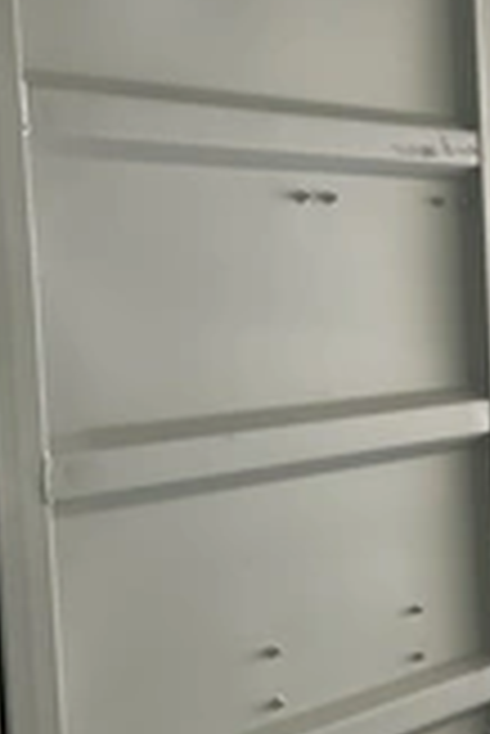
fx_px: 1508
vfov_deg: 27.3
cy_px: 387
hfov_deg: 18.2
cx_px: 414
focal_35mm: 74
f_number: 1.8
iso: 64
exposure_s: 1/67
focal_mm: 3
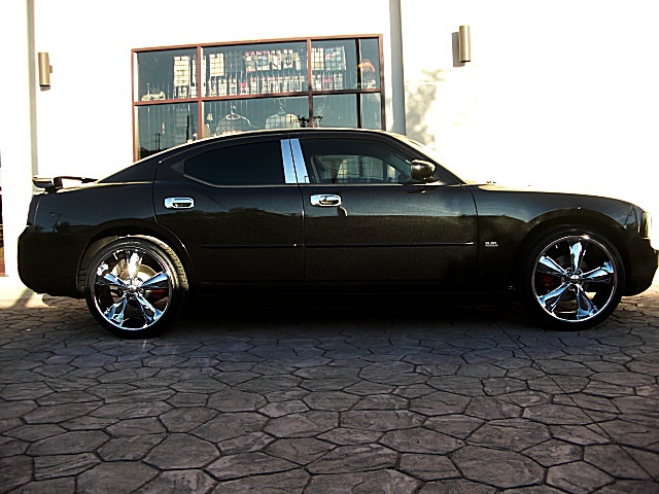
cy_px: 247
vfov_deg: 39.7
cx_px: 330
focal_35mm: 36
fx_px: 685
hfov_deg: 51.4
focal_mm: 6.3
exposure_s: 1/160
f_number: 2.8
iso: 50
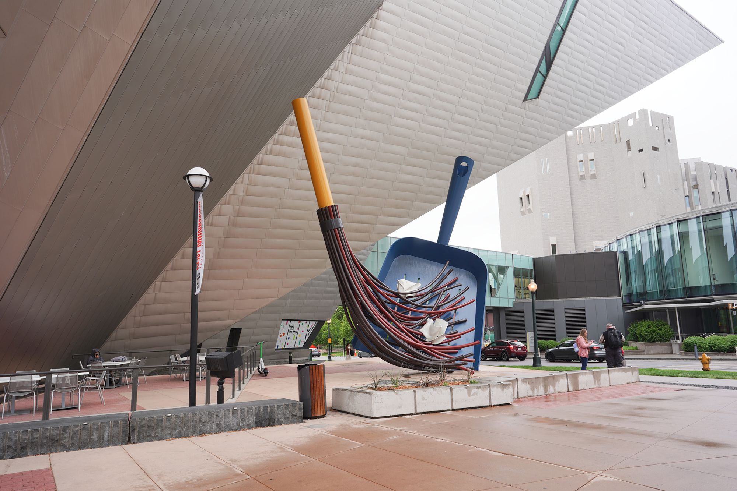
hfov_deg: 73.7
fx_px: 491
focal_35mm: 24
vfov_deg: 53.1
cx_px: 368
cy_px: 246
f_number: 7.1
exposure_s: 1/100
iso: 100
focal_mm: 24
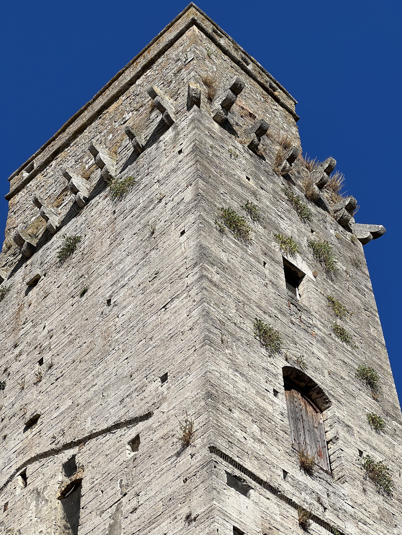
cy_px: 268
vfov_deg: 25.3
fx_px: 1192
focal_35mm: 77
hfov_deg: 19.1
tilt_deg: +52.1
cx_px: 201
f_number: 2.8
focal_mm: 9
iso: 32
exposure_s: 1/935
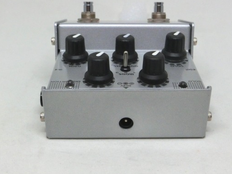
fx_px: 382
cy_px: 84
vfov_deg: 25.7
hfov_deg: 33.8
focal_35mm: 57
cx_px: 120
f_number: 4.4
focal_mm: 8
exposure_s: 1/640
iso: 800
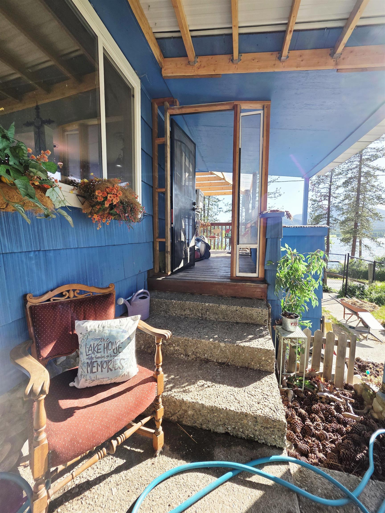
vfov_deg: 106.2
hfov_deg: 89.9
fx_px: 193
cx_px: 192
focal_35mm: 13
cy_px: 256
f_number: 1.9
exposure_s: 1/500
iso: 40
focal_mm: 2.2
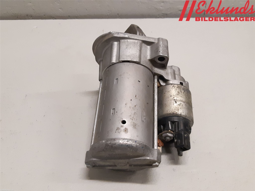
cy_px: 96
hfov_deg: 67.3
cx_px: 128
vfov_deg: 53.1
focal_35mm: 26
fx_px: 192
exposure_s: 1/50
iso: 250
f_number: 1.7
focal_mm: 3.93
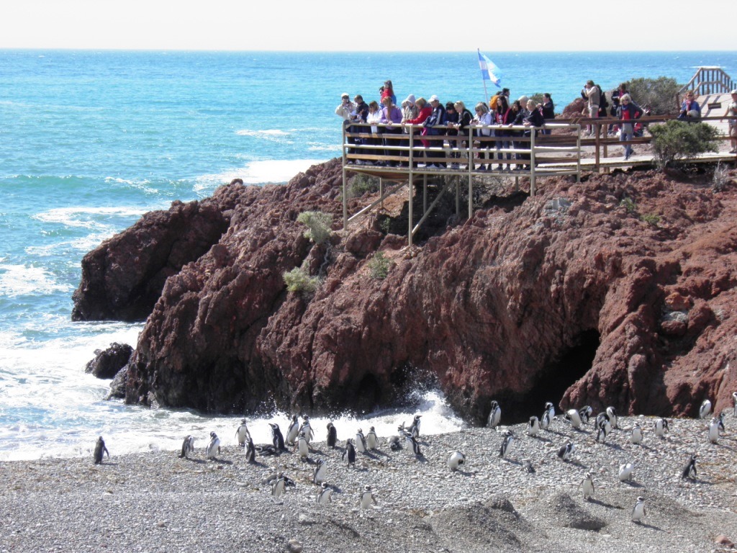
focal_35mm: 141
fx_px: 3002
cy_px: 276
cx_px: 368
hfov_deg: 14.0
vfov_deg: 10.5
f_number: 5.7
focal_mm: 25.4
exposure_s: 1/250
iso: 50
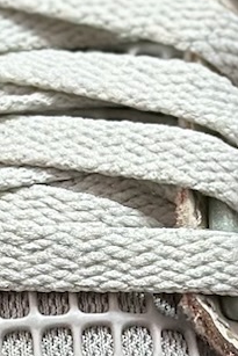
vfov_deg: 6.2
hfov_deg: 4.1
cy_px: 249
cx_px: -37
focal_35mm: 333
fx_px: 3298
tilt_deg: -55.6
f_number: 1.78
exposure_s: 1/1497
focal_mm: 6.86
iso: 80
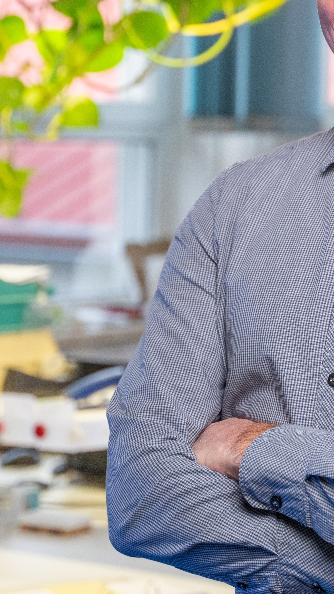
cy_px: 152
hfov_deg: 8.8
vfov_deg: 15.7
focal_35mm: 136
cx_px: 385
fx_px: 2141
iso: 800
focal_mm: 51
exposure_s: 1/125
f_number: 2.8
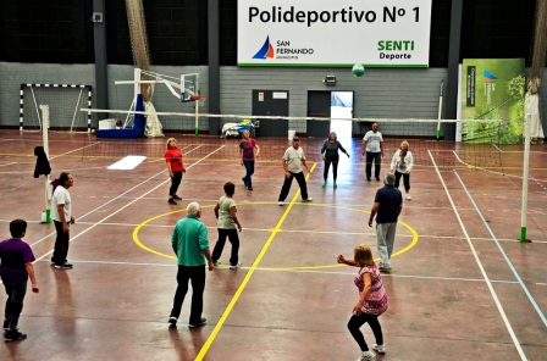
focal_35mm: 48
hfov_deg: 41.2
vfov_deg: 27.9
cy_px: 180
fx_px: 727
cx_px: 274
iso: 1600
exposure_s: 1/500
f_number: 4.2
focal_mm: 32
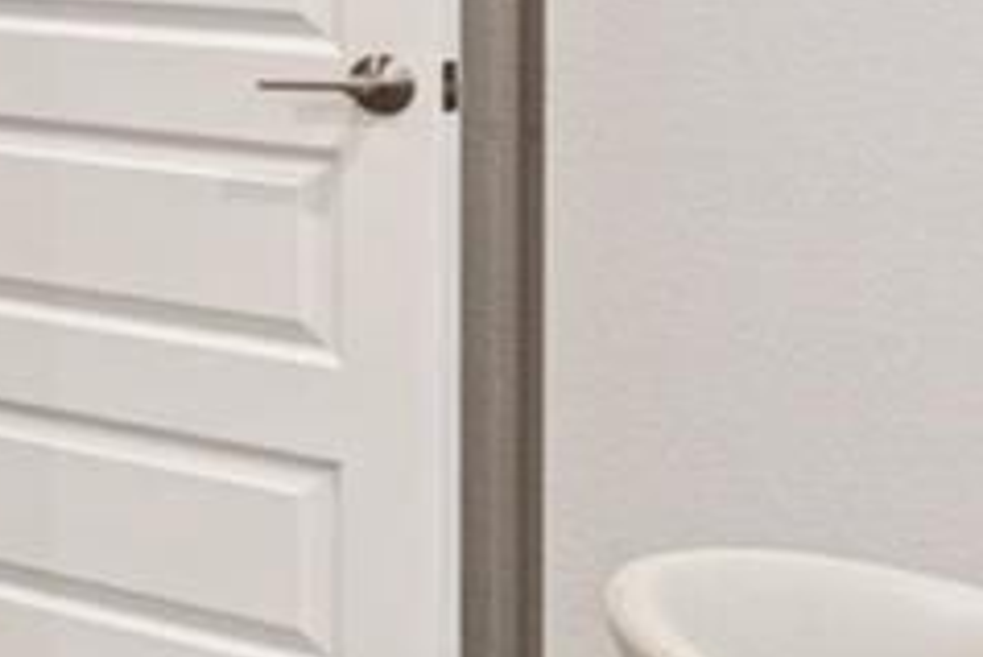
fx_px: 3306
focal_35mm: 121
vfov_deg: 11.1
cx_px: -2115
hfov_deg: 10.5
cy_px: -202
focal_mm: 18
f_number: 9
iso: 400
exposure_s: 1/5
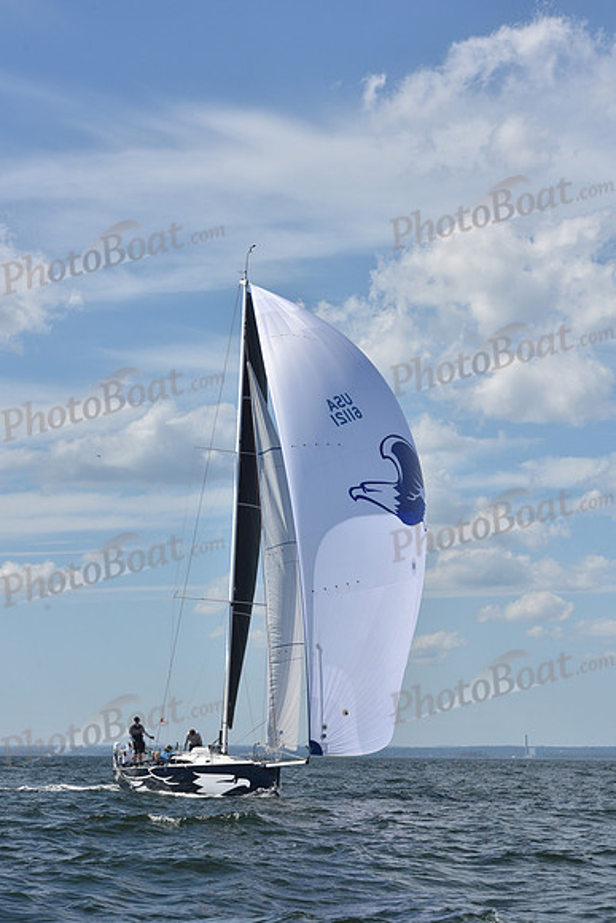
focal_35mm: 92
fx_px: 2360
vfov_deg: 22.1
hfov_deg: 14.9
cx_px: 308
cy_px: 462
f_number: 10
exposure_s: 1/1250
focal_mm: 92
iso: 320
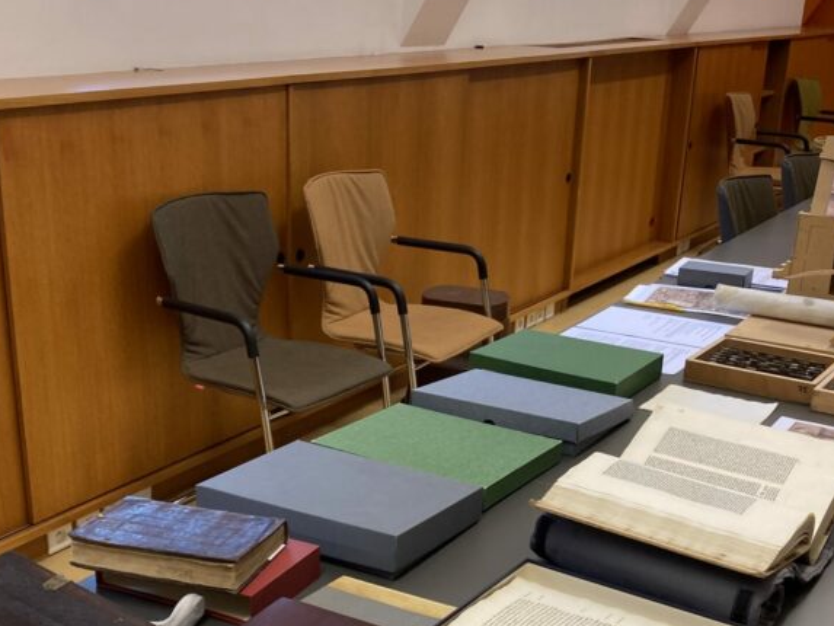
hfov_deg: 38.2
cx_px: 435
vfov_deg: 28.6
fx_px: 1205
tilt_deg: -22.0
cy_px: 489
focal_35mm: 50
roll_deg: -1.9
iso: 64
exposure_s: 1/50
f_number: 1.8
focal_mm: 3.99
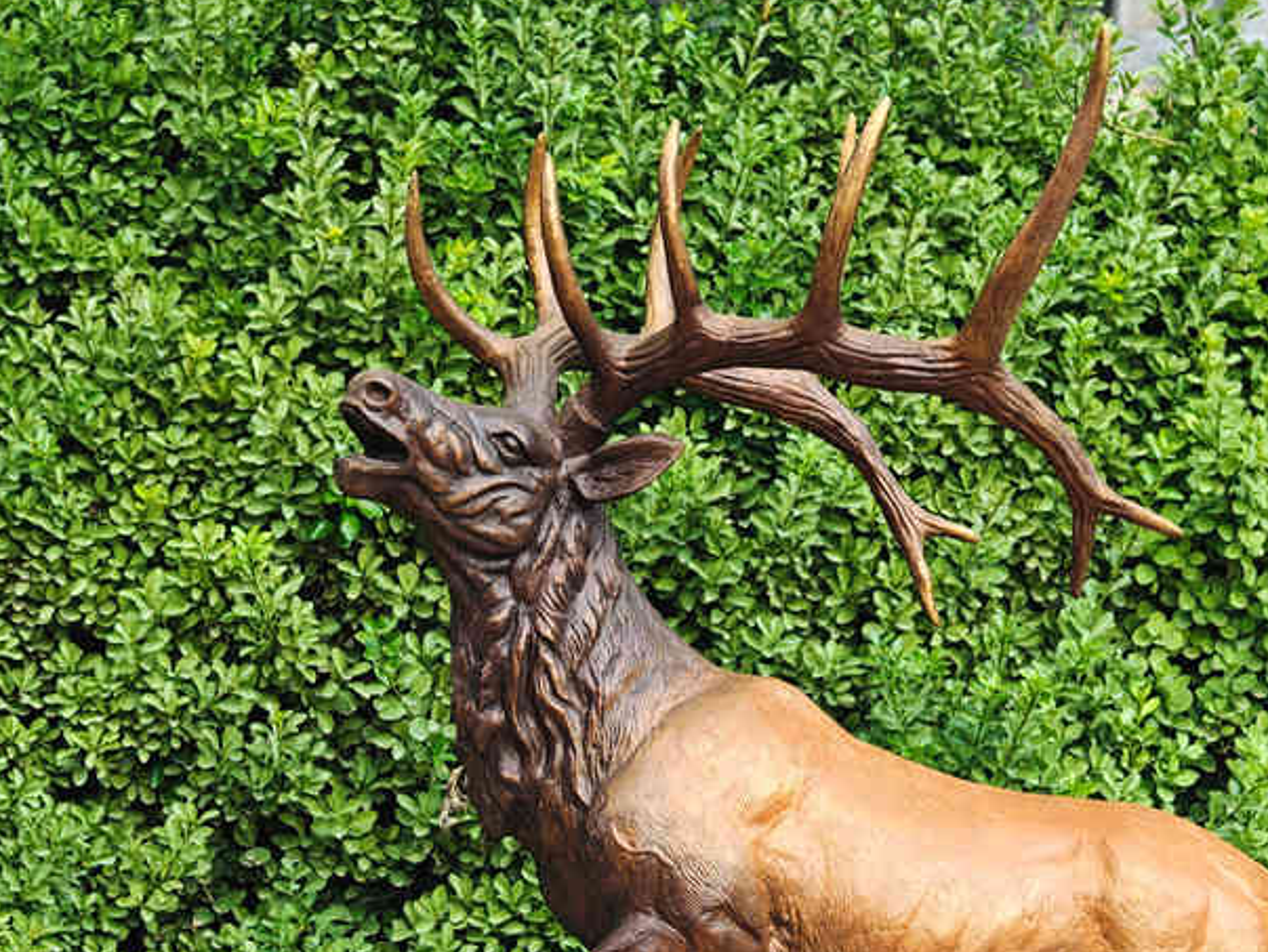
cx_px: 778
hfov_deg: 16.9
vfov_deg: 12.7
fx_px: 4252
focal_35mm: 116
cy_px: 725
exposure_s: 1/258
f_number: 1.4
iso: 80
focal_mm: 16.53
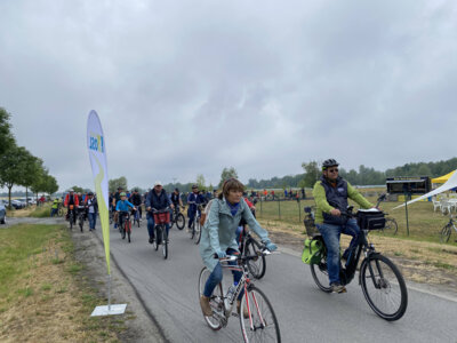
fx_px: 343
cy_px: 172
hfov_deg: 67.3
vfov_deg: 53.1
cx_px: 228
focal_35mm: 26
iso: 32
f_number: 1.8
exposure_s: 1/2105
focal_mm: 4.2
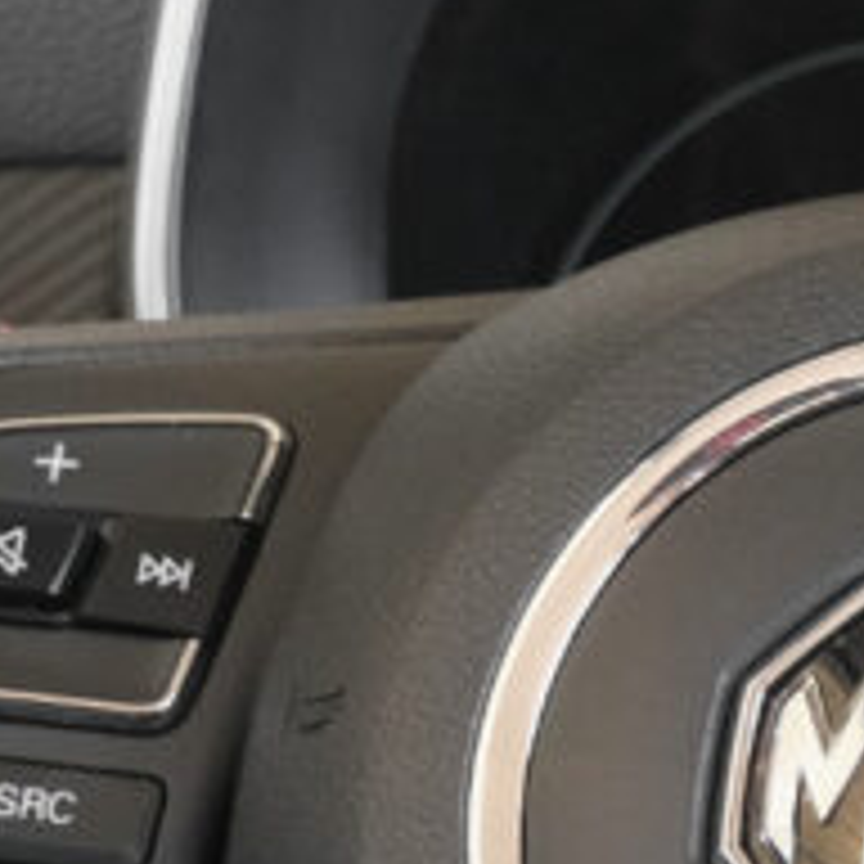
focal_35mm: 309
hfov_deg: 5.7
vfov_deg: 5.7
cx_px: 711
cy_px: 754
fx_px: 8726
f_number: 8
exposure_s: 1/40
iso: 2000
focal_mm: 45
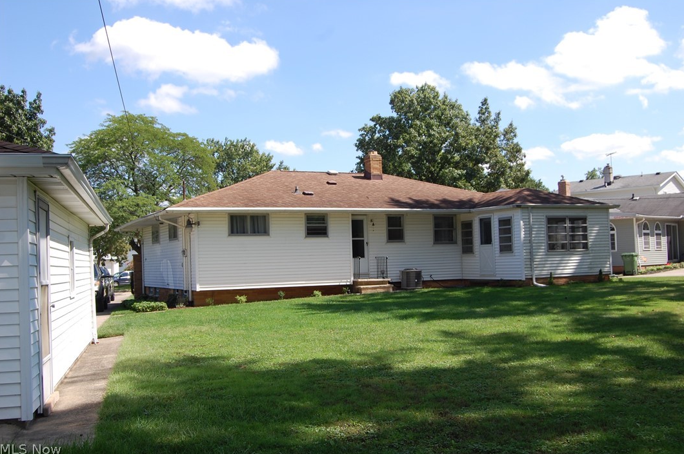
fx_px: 759
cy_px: 227
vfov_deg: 33.3
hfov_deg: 48.5
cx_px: 347
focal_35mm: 40
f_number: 9
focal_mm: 26
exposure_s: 1/320
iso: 200
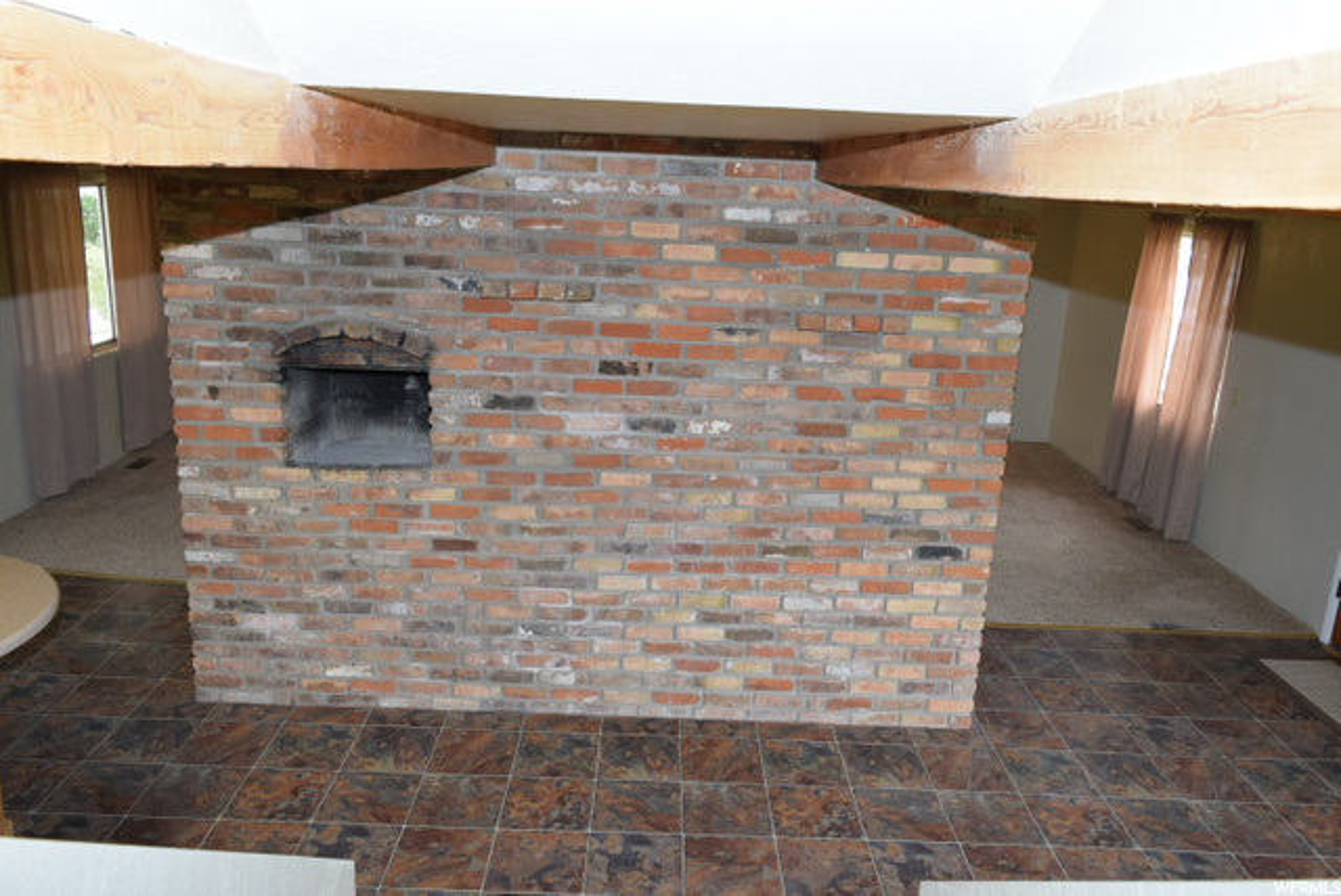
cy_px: 448
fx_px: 1007
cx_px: 670
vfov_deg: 48.0
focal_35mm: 27
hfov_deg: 67.3
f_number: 5
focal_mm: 18
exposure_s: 1/100
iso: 800
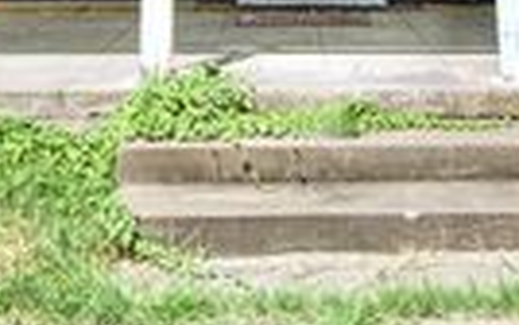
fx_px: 807
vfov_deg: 18.1
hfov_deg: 35.6
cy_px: -257
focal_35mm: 57
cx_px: 294
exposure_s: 1/1000
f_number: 7.1
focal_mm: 10
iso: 640
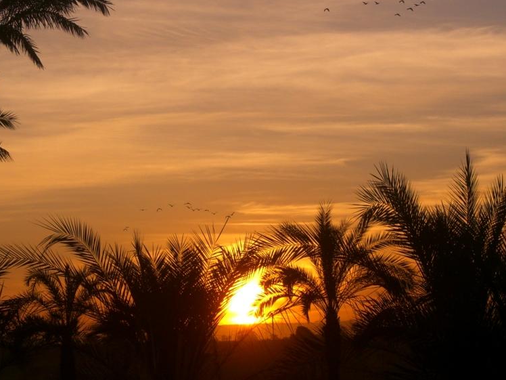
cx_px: 210
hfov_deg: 15.2
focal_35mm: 130
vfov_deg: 11.4
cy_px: 179
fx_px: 1900
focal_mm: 15.75
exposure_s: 1/320
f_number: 6.9
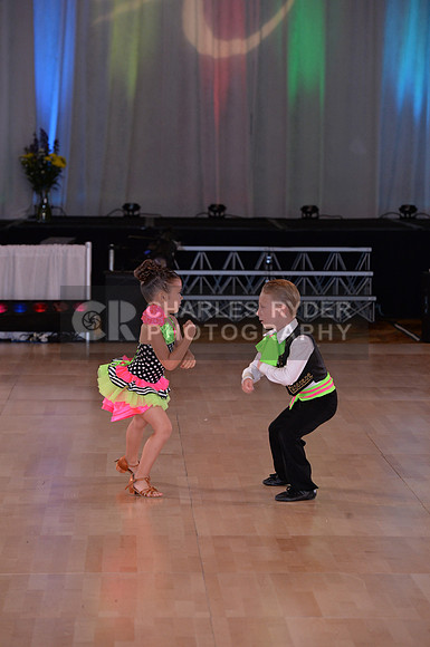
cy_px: 324
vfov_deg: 12.5
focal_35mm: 165
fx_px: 2965
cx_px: 215
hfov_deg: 8.3
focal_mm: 165
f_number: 6.3
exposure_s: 1/250
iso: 2000
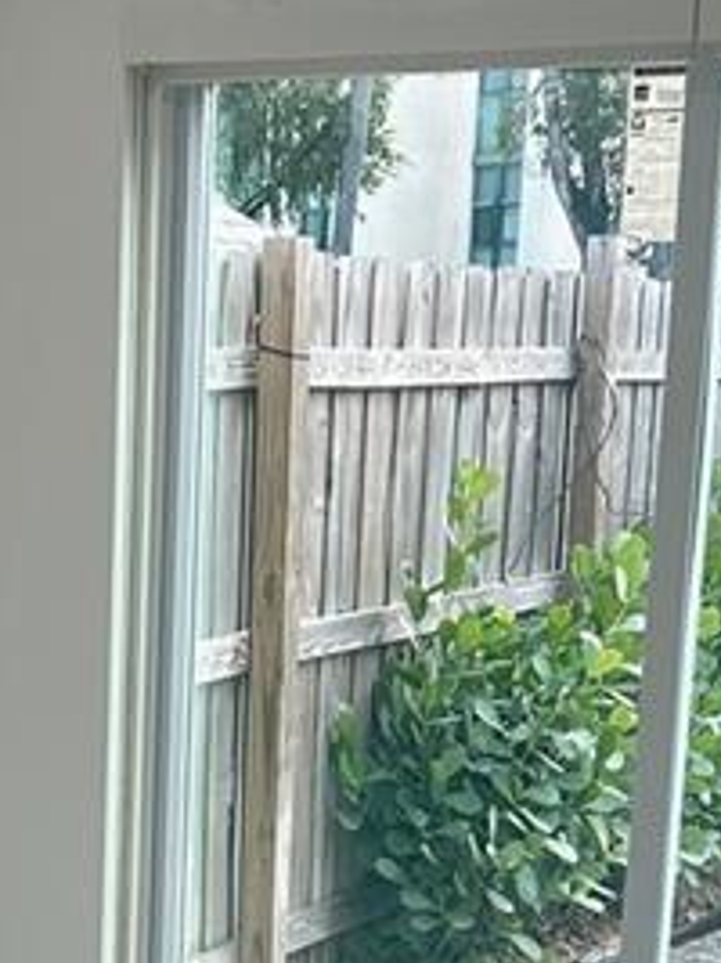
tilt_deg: -19.7
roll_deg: -0.2
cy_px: 1522
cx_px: -29
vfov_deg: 15.3
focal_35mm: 117
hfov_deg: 12.5
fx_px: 3252
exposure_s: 1/270
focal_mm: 5.7
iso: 40
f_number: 1.5
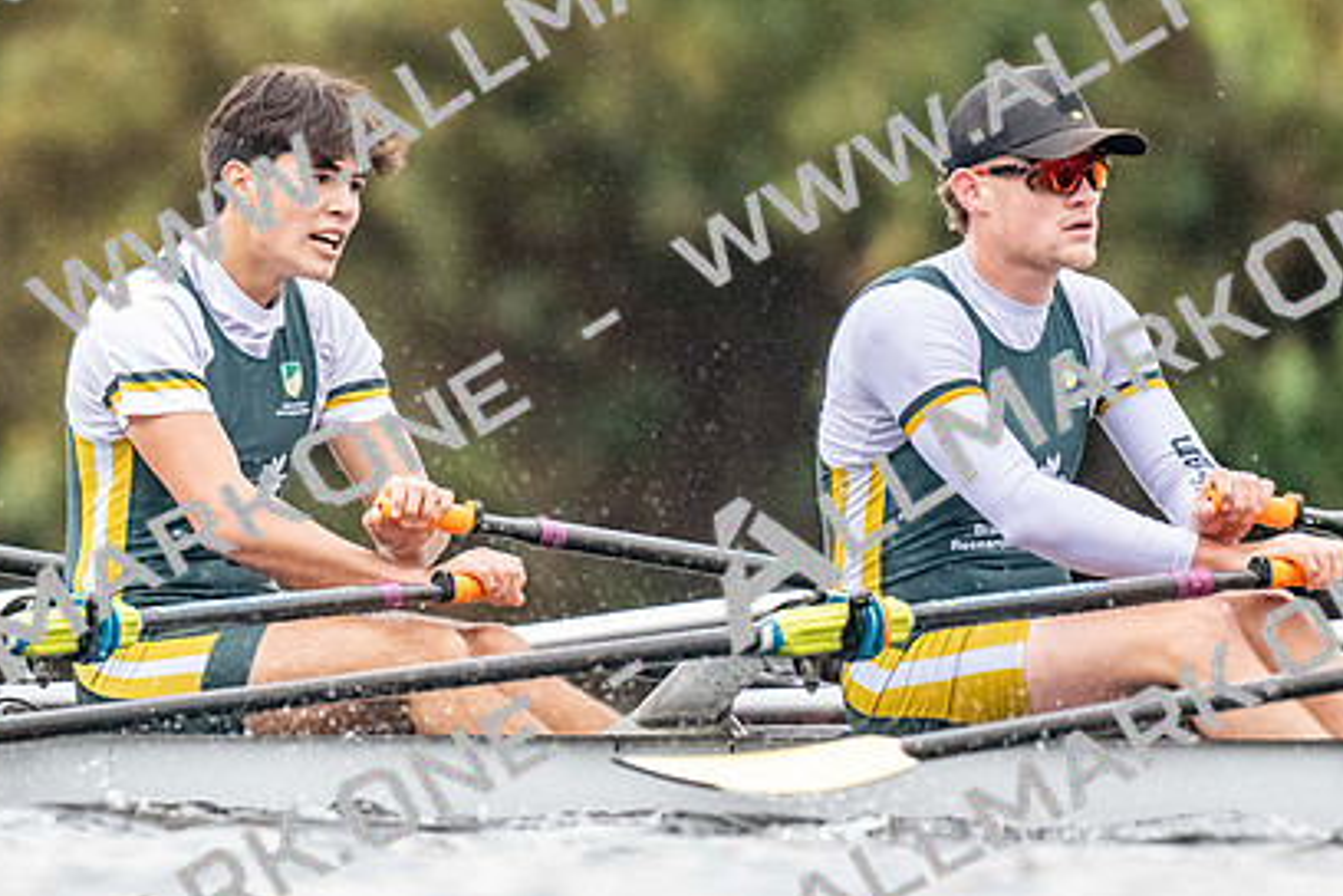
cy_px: 343
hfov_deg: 1.6
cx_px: 431
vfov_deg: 1.1
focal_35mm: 1278
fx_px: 47673
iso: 5600
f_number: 4
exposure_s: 1/2500
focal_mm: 600
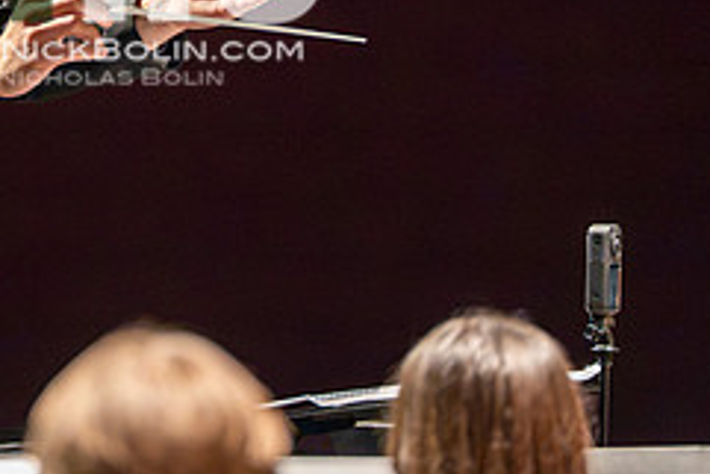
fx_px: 9492
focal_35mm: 481
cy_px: -54
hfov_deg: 4.3
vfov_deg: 2.9
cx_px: 100
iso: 16000
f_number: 2.8
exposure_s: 1/640
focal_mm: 200
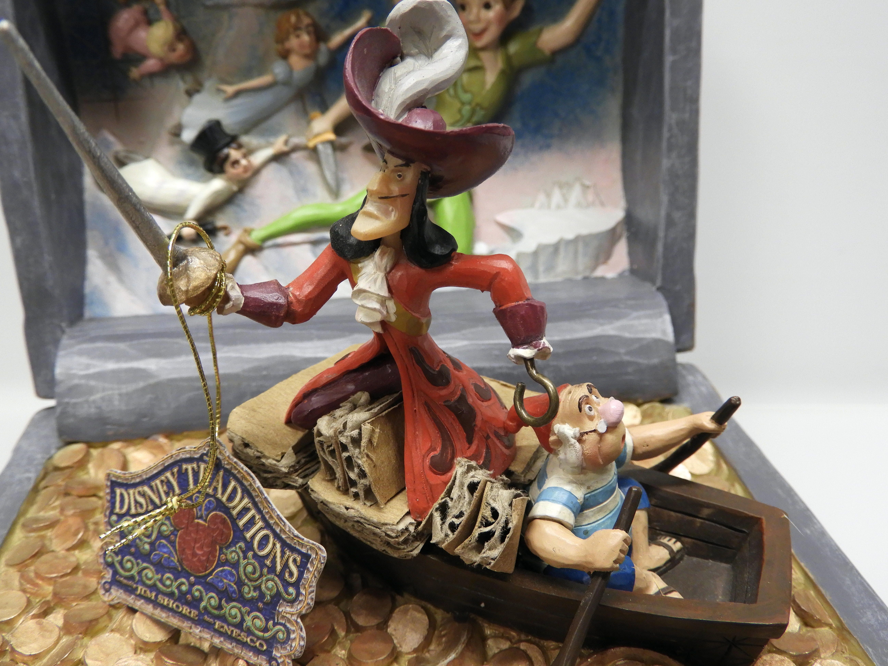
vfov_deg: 46.8
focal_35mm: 30
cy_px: 333
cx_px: 444
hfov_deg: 60.0
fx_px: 770
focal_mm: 5.4
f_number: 3.5
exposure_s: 1/30
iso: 280
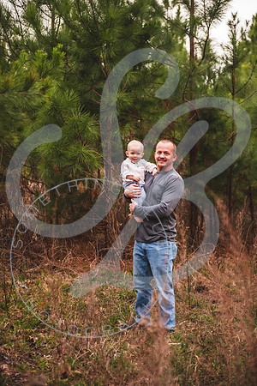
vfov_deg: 28.8
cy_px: 193
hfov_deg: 19.5
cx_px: 128
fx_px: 750
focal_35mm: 70
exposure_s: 1/250
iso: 400
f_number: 2.8
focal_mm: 70
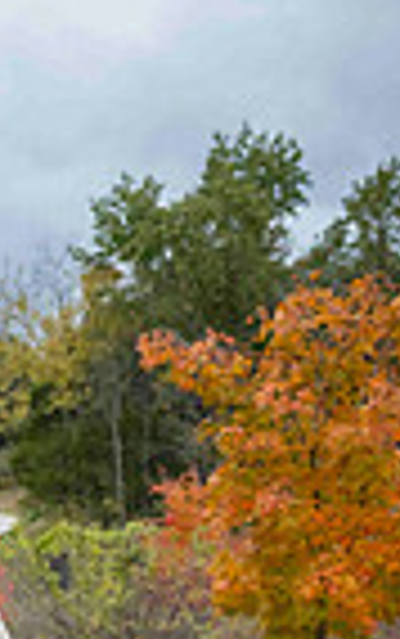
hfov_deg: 9.7
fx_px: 2298
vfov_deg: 14.7
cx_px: -207
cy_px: 963
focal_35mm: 132
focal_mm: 41
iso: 400
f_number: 5
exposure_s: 1/640
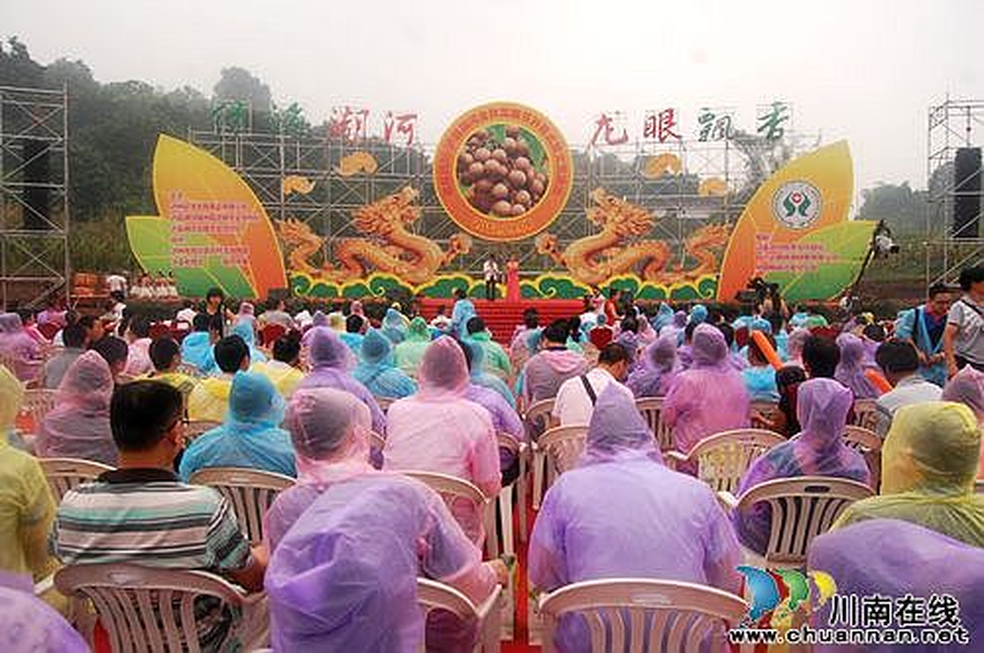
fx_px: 737
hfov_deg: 67.4
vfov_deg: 47.8
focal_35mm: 27
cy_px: 326
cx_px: 492
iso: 800
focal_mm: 18
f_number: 6.3
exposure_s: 1/160
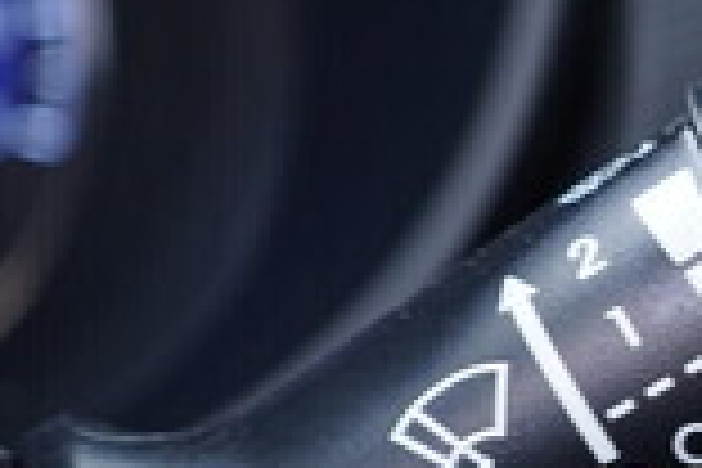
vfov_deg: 10.8
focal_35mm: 127
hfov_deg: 15.4
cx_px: 904
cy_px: 173
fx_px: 2476
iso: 320
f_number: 2.8
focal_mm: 24
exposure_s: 1/40
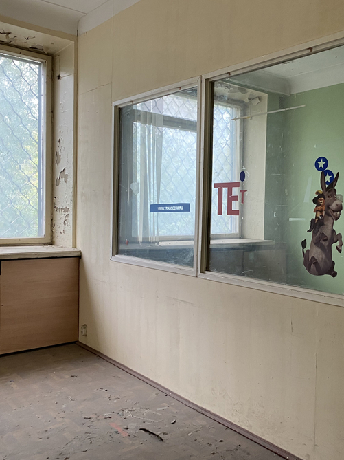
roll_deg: -1.2
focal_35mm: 35
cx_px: 272
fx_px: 464
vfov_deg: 52.7
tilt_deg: -2.4
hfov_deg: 39.2
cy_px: 231
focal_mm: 4.25
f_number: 1.8
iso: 125
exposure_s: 1/60
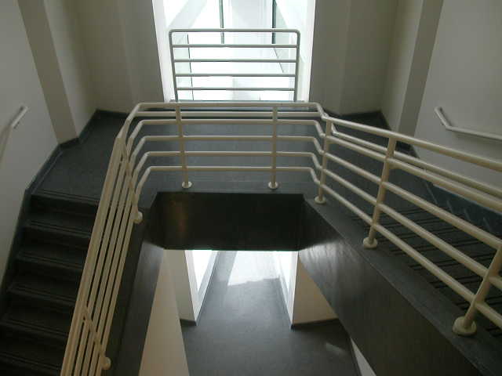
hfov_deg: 50.1
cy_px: 188
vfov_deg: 38.7
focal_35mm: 37
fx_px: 537
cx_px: 251
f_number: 2.7
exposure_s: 1/117
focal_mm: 5.6
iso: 100
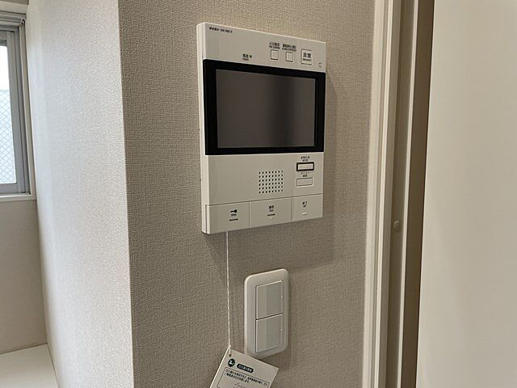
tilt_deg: -6.4
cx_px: 258
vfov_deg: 53.1
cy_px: 194
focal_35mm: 26
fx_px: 388
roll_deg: +0.4
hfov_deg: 67.3
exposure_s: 1/121
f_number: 1.6
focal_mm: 4.2
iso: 50
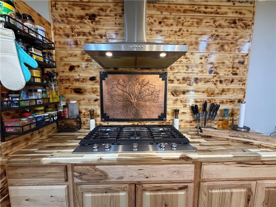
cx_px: 138
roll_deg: +0.6
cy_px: 104
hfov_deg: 102.1
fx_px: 112
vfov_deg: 85.7
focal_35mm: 14
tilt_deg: -6.3
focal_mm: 2.22
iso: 400
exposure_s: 1/60
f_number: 2.2
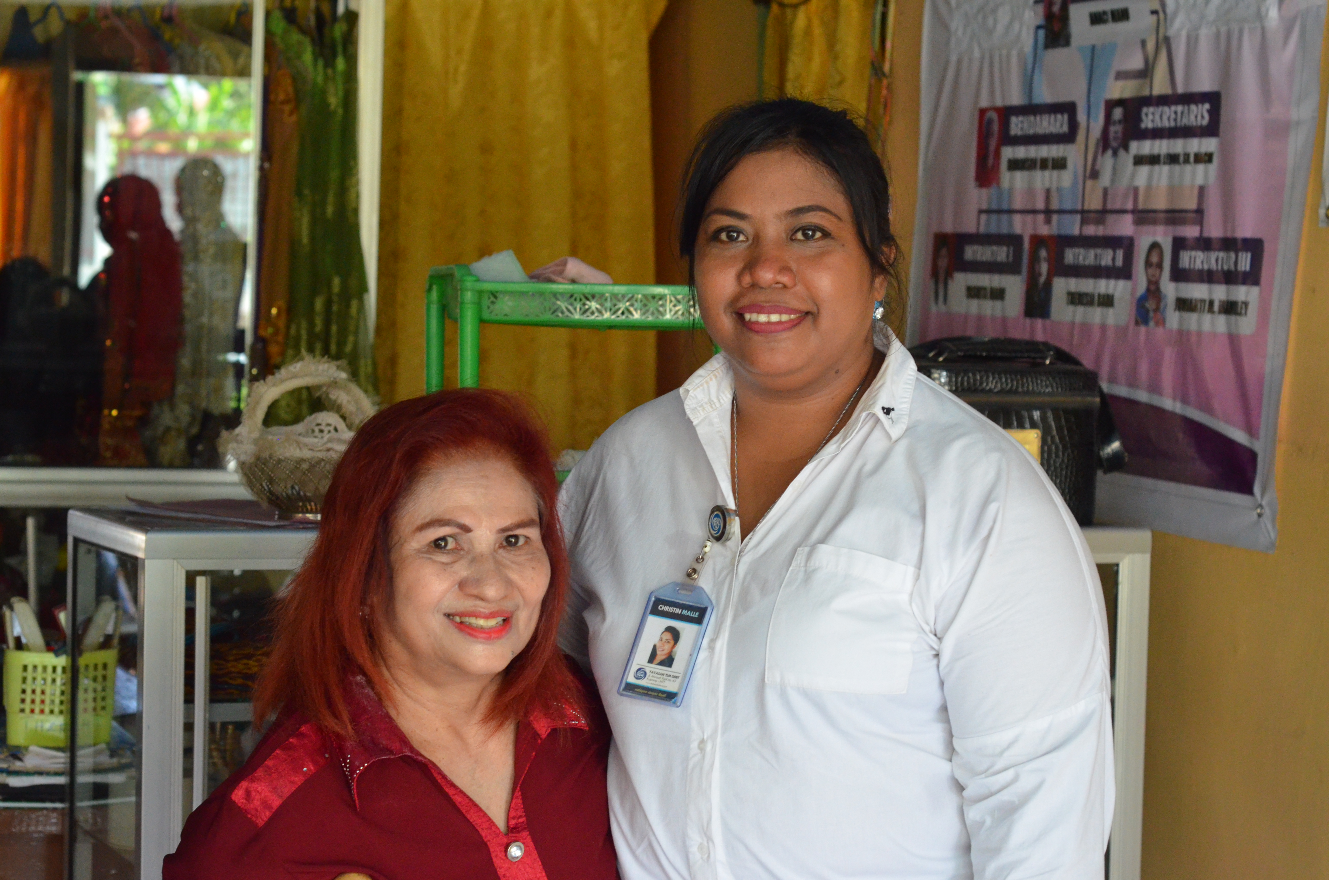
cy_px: 440
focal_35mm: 75
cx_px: 664
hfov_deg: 27.0
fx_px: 2763
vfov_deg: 18.1
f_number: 5.6
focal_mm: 50
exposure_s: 1/125
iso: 2500
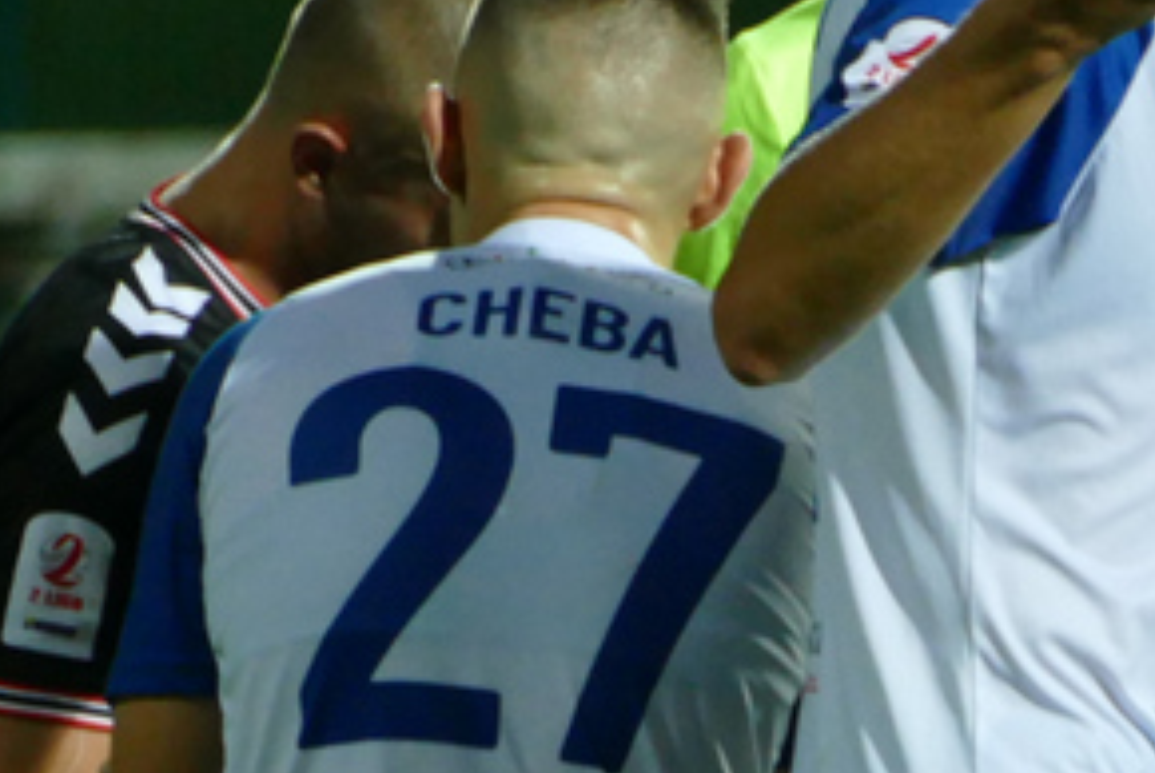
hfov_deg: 1.5
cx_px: 1342
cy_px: 516
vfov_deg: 1.0
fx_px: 43997
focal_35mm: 1370
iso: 1000
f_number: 4
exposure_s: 1/250
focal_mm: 126.36
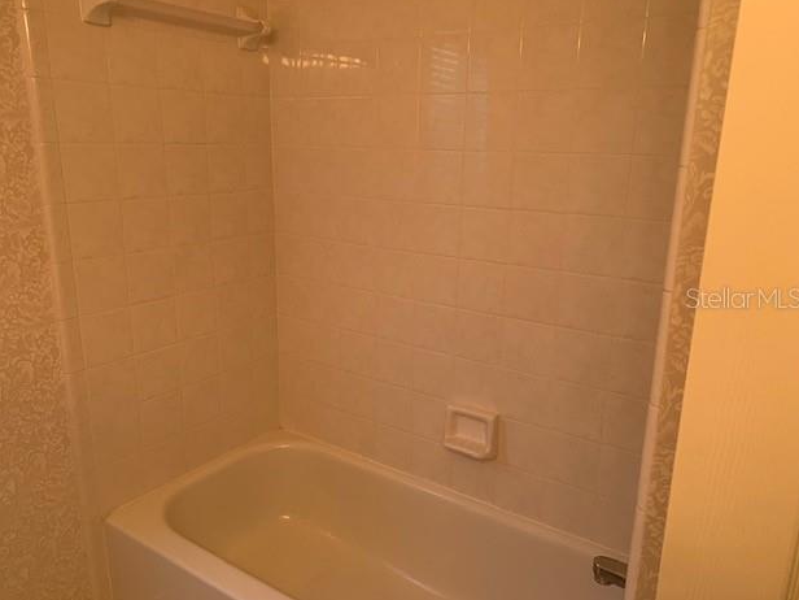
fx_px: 623
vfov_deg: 51.4
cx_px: 393
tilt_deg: -13.9
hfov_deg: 65.3
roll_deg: -1.4
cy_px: 297
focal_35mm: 27
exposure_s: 1/60
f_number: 1.8
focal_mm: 4.25
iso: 100
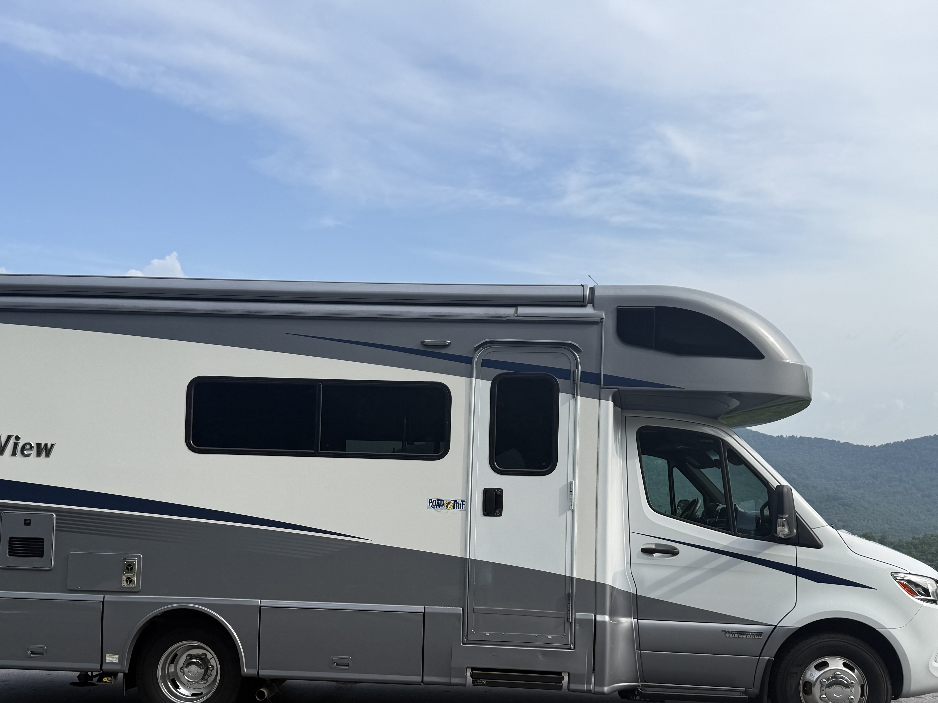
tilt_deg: -0.9
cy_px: 487
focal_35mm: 34
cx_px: 422
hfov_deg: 53.9
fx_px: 921
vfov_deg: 41.1
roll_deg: -0.4
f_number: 1.78
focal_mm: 6.76
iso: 80
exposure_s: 1/3145
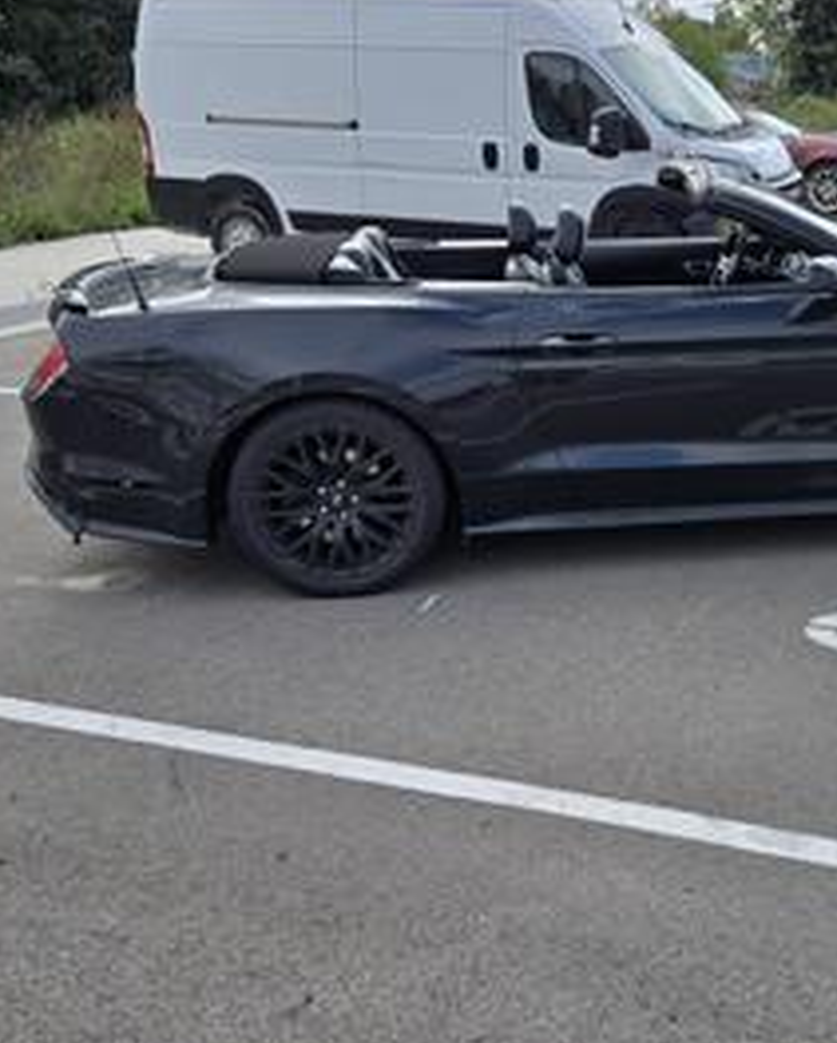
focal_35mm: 43
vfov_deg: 42.9
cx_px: 698
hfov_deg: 33.7
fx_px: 1329
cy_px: 520
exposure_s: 1/2921
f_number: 1.8
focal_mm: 5.4
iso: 32
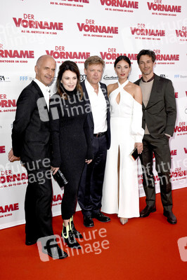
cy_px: 140
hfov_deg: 33.0
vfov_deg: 48.0
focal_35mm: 40
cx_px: 94
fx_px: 316
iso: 3200
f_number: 6.3
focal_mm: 27
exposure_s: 1/160
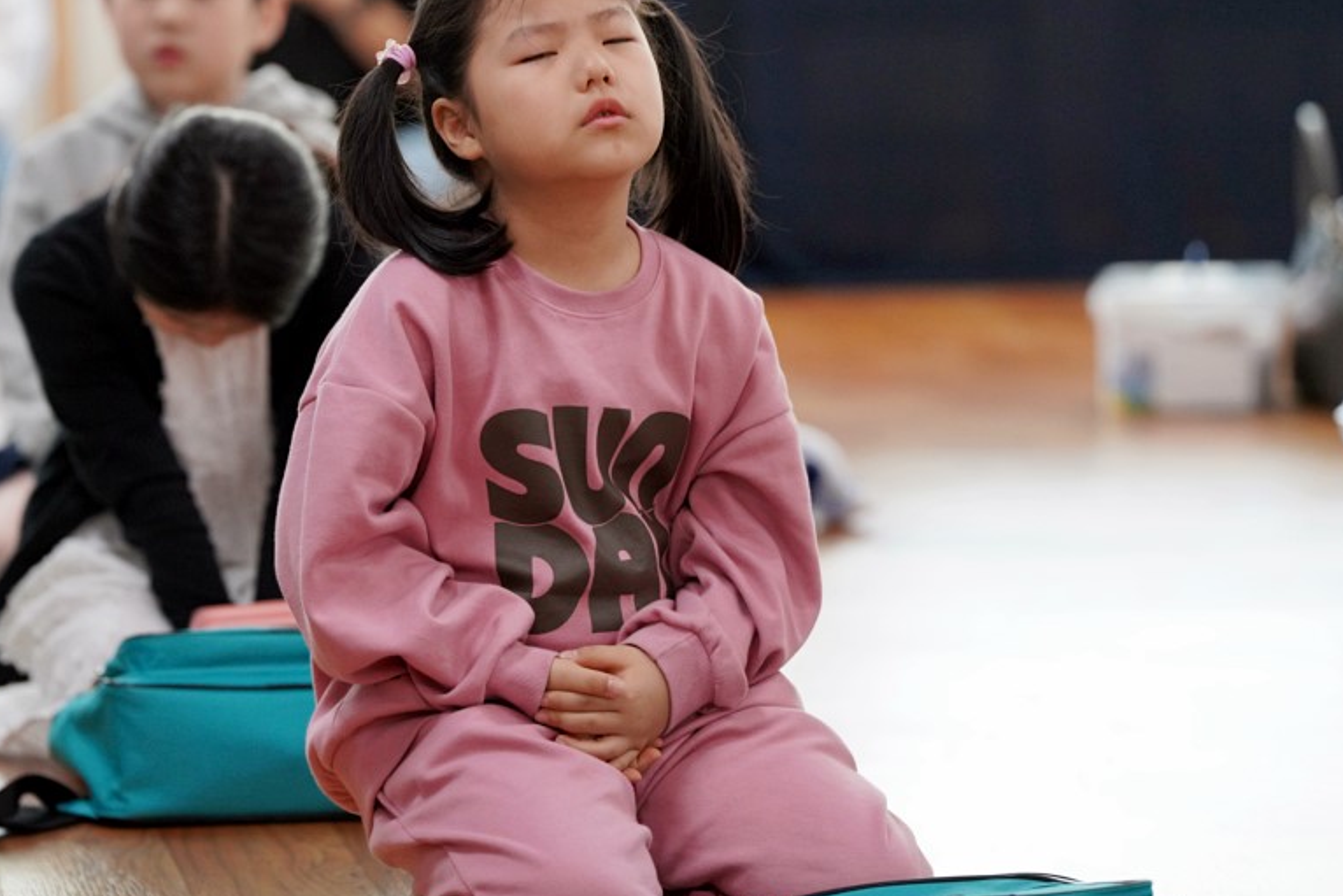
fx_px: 8768
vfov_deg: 5.8
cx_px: 601
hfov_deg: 8.8
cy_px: 396
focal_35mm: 235
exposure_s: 1/250
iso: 2500
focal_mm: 200
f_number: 4
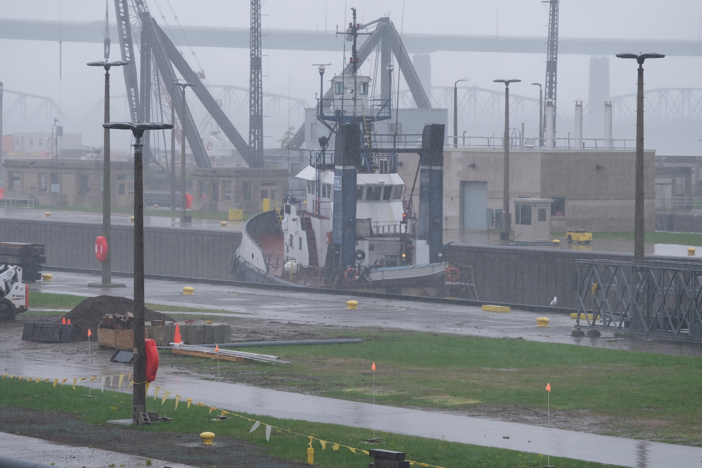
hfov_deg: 12.5
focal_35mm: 165
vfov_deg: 8.3
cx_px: 351
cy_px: 234
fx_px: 3217
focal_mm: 110
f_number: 7.1
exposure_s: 1/160
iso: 320
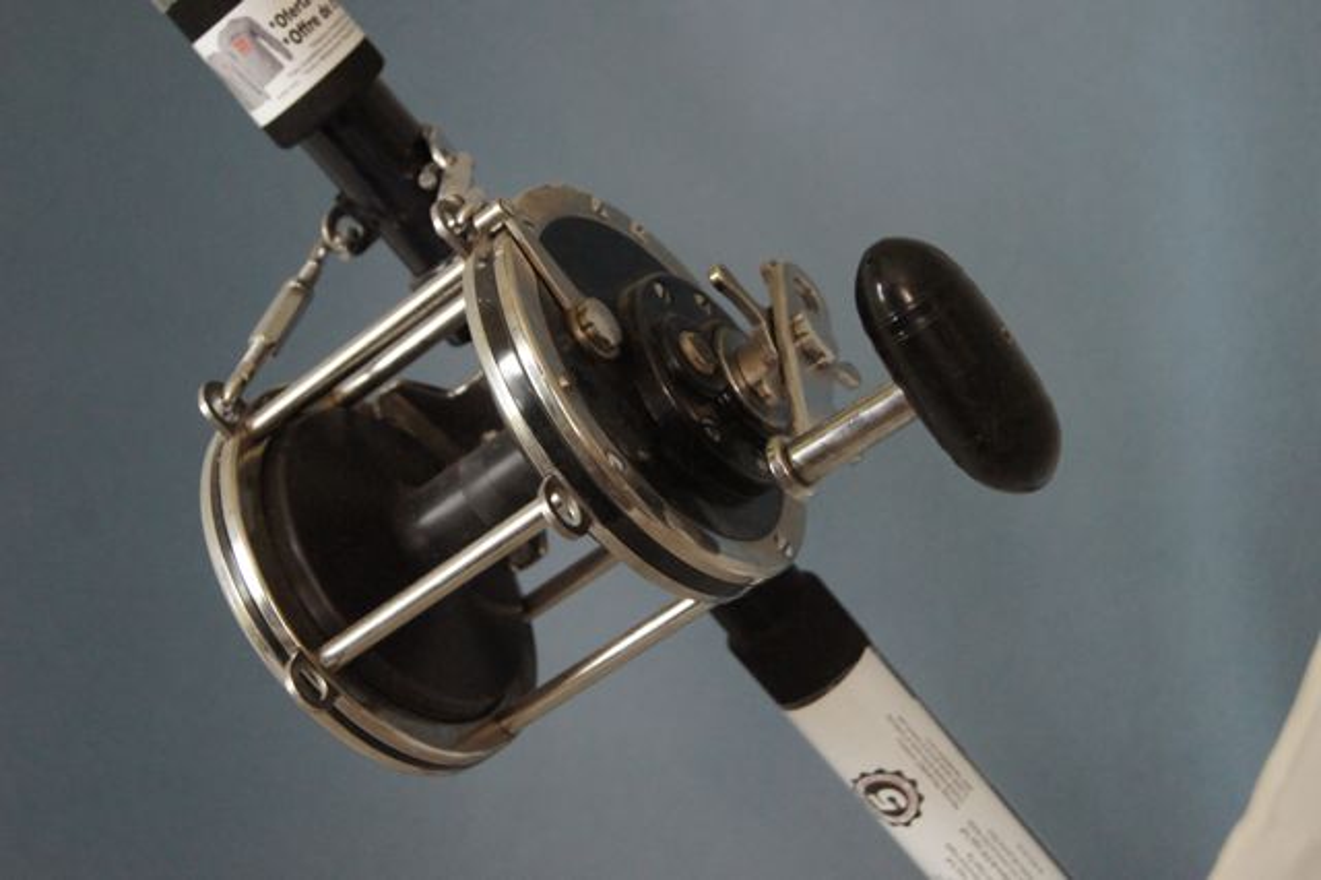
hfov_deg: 29.9
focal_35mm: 68
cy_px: 440
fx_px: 2475
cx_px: 660
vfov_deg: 20.1
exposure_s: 1/25
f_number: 5.6
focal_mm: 45
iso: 1600
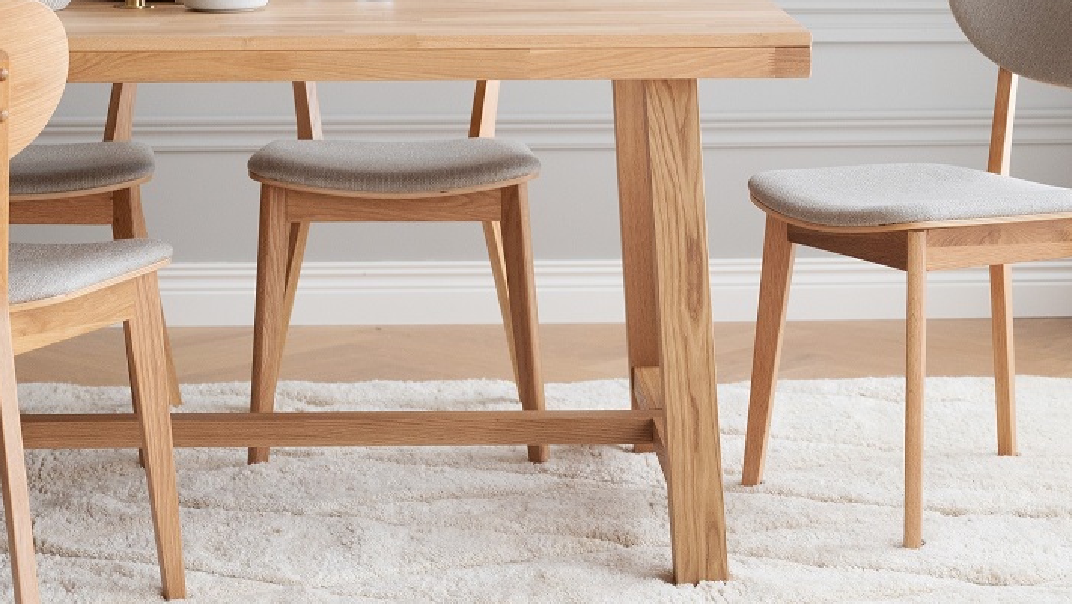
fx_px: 3384
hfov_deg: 18.0
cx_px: 502
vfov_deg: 10.1
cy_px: -35
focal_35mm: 119
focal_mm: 56
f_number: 4
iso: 640
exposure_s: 1/2
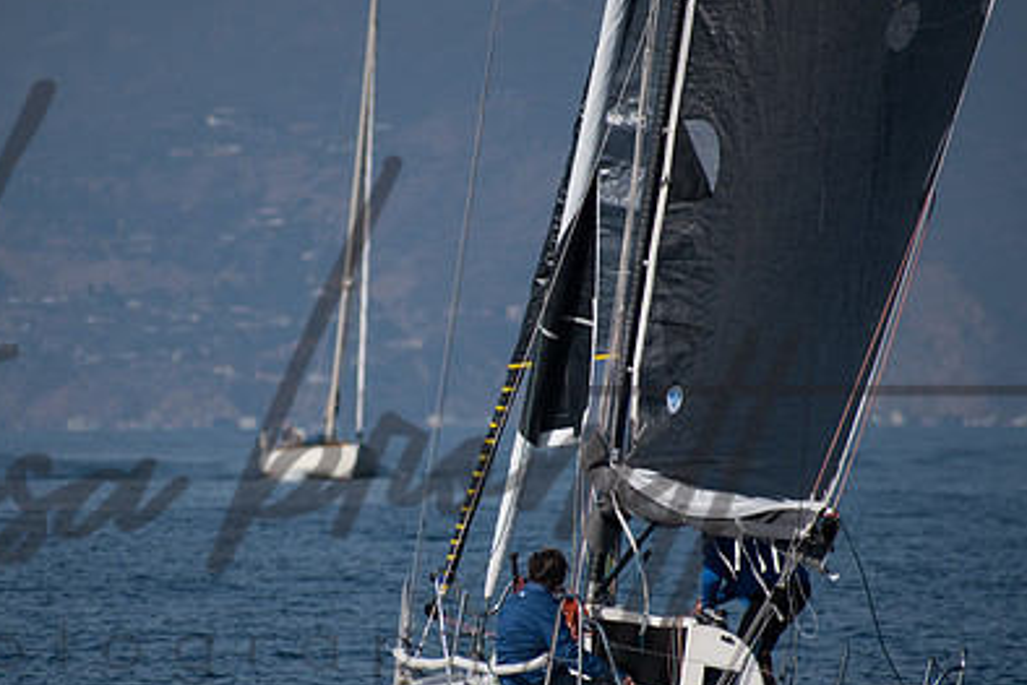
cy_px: 452
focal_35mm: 663
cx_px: 427
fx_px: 18920
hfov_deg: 3.1
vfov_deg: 2.1
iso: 100
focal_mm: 300
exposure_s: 1/800
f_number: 6.3
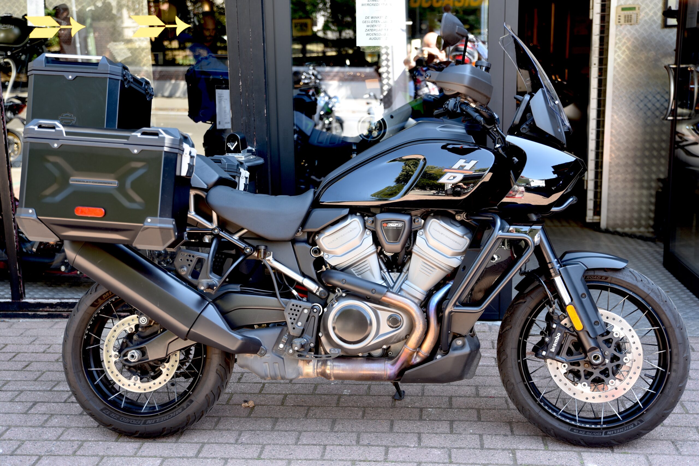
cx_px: 350
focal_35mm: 46
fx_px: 893
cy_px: 233
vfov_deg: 29.3
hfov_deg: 42.7
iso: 100
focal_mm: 46
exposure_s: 1/60
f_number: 2.8
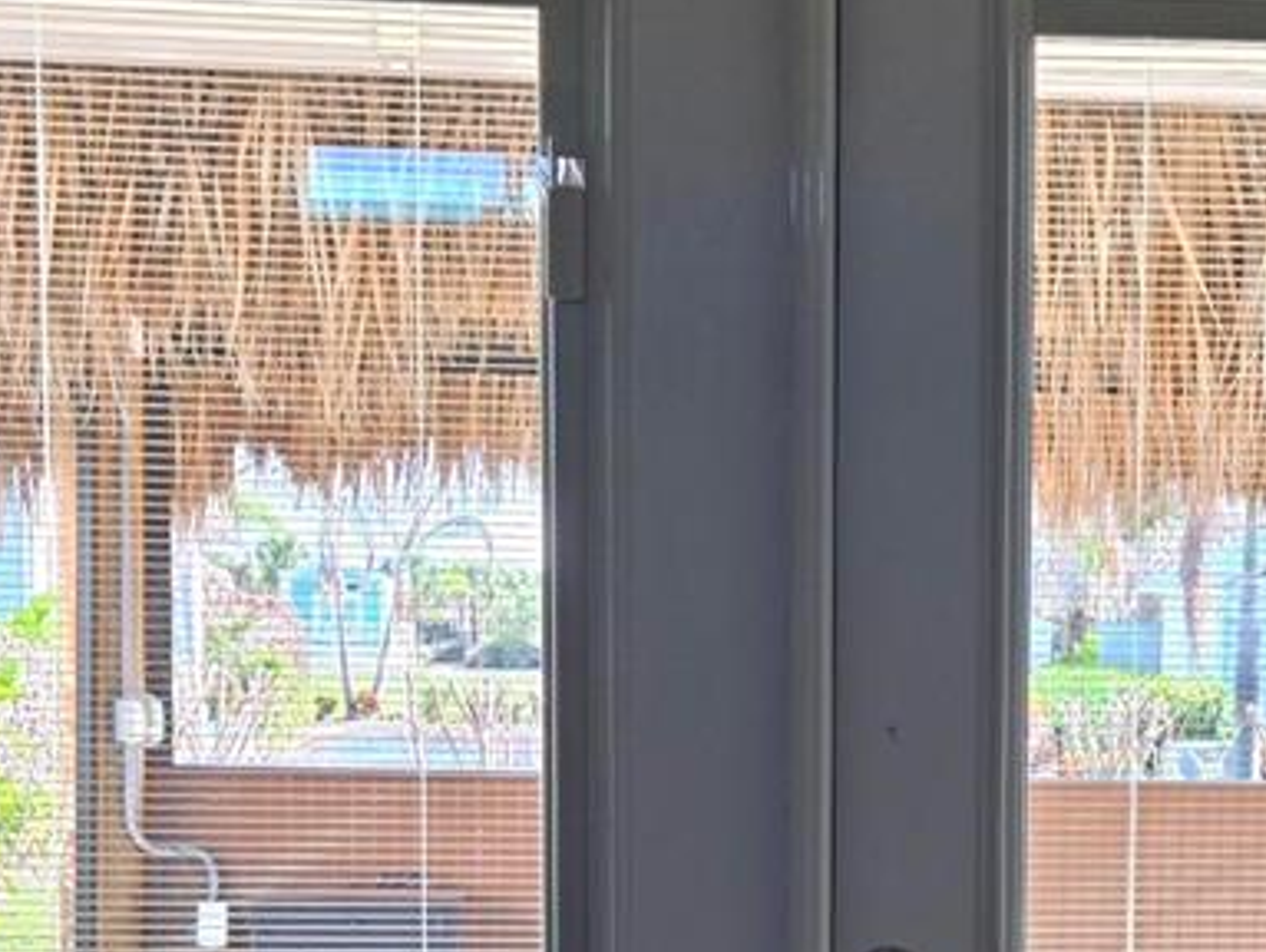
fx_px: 3514
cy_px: 1124
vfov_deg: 14.9
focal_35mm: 96
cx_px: 1011
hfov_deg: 20.2
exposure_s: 1/180
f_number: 1.8
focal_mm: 5.4
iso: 64
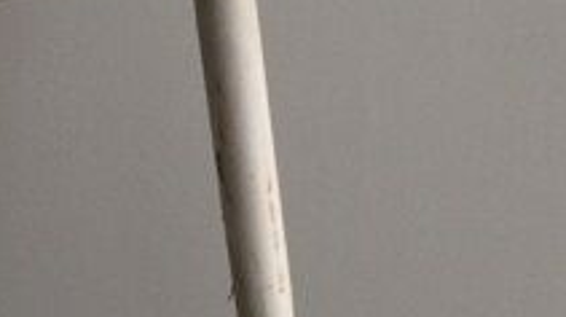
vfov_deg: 7.7
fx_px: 2203
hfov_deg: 14.5
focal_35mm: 147
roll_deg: +1.7
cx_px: 74
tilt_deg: -44.6
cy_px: 731
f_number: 2.2
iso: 40
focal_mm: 4.15
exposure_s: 1/50
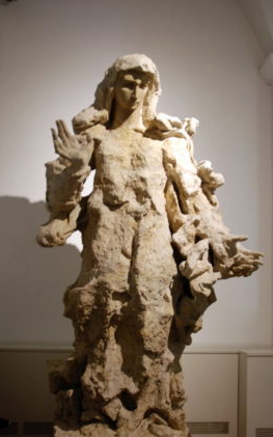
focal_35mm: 40
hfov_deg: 32.0
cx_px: 134
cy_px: 257
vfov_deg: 49.0
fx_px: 476
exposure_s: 1/5
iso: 500
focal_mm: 22
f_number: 3.8
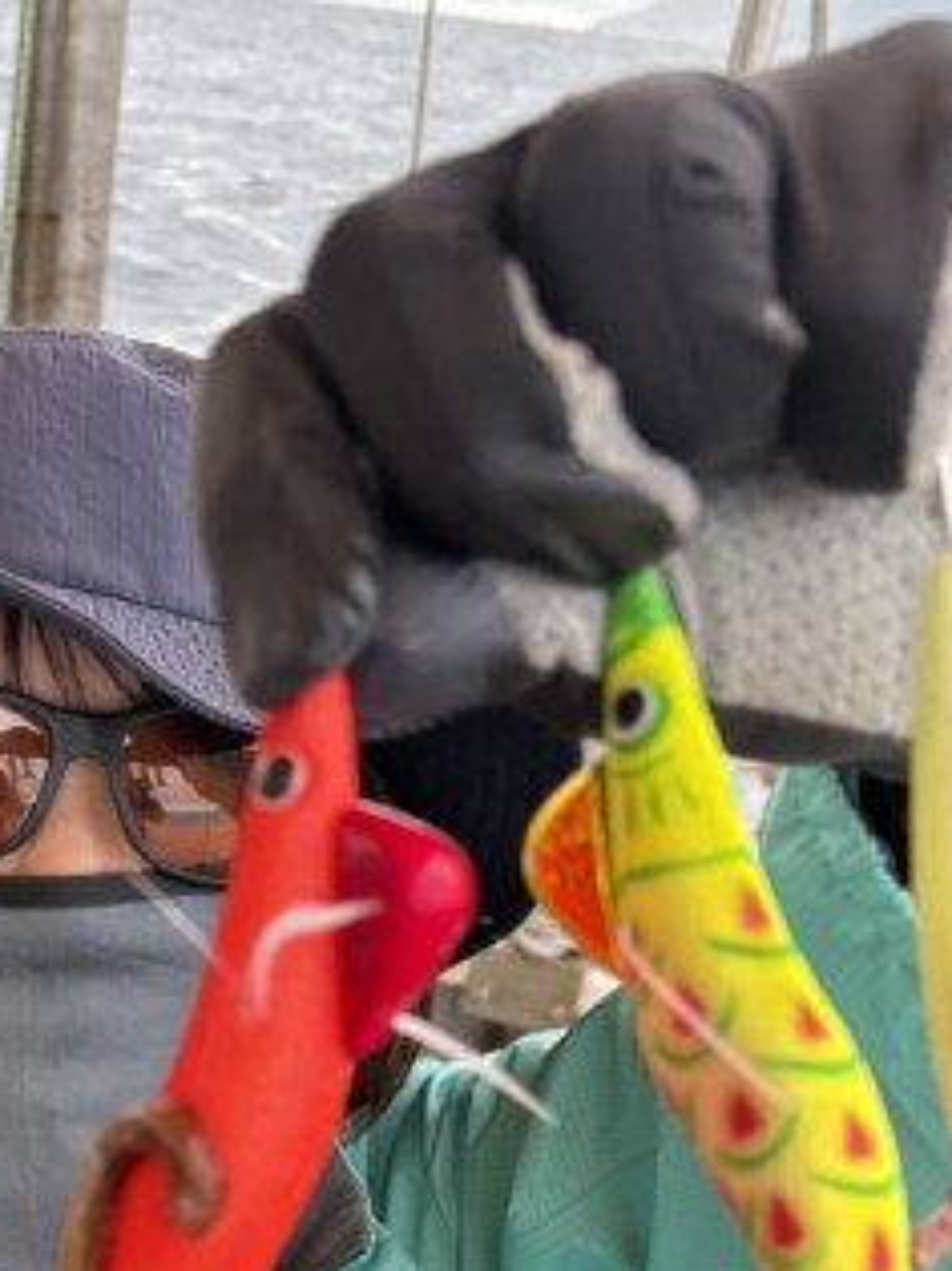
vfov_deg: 26.5
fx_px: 2422
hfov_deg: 21.4
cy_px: 1485
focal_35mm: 66
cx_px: -8
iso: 64
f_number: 1.6
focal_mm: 5.96
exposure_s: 1/294
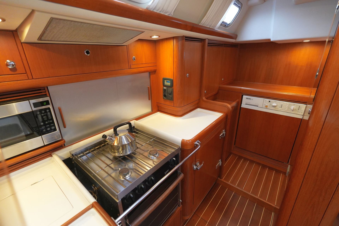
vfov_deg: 72.0
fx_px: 155
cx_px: 170
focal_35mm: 16
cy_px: 113
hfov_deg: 95.0
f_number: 2
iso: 1600
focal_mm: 11
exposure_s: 1/160
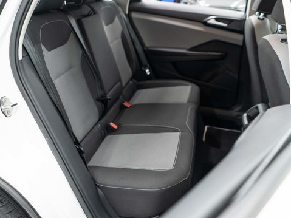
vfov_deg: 39.5
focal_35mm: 36
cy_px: 91
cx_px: 114
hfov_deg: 51.0
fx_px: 303
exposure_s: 1/50
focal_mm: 28
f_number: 3.2
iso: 800
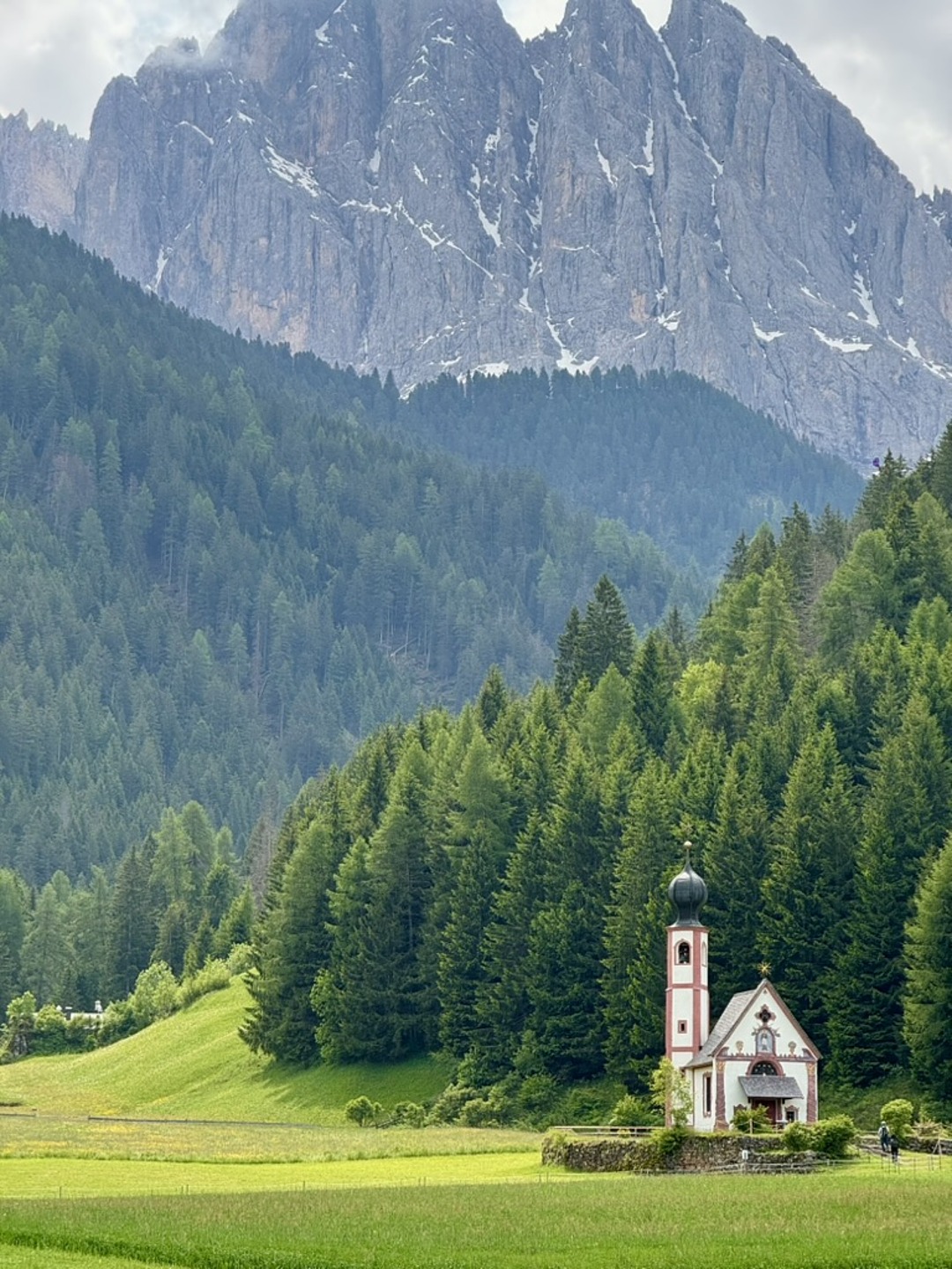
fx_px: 4400
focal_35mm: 120
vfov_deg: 16.4
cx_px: 476
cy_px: 634
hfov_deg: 12.3
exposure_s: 1/596
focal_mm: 15.66
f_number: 2.8
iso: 50
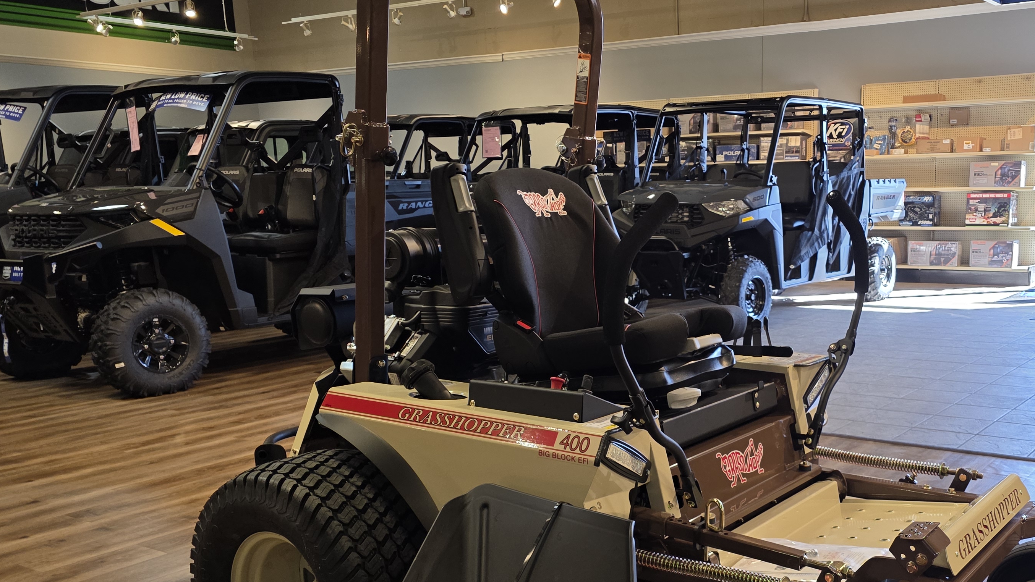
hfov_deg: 52.9
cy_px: 419
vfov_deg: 31.6
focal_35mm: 37
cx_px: 692
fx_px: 1015
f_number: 1.7
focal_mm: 6.3
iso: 250
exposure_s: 1/120
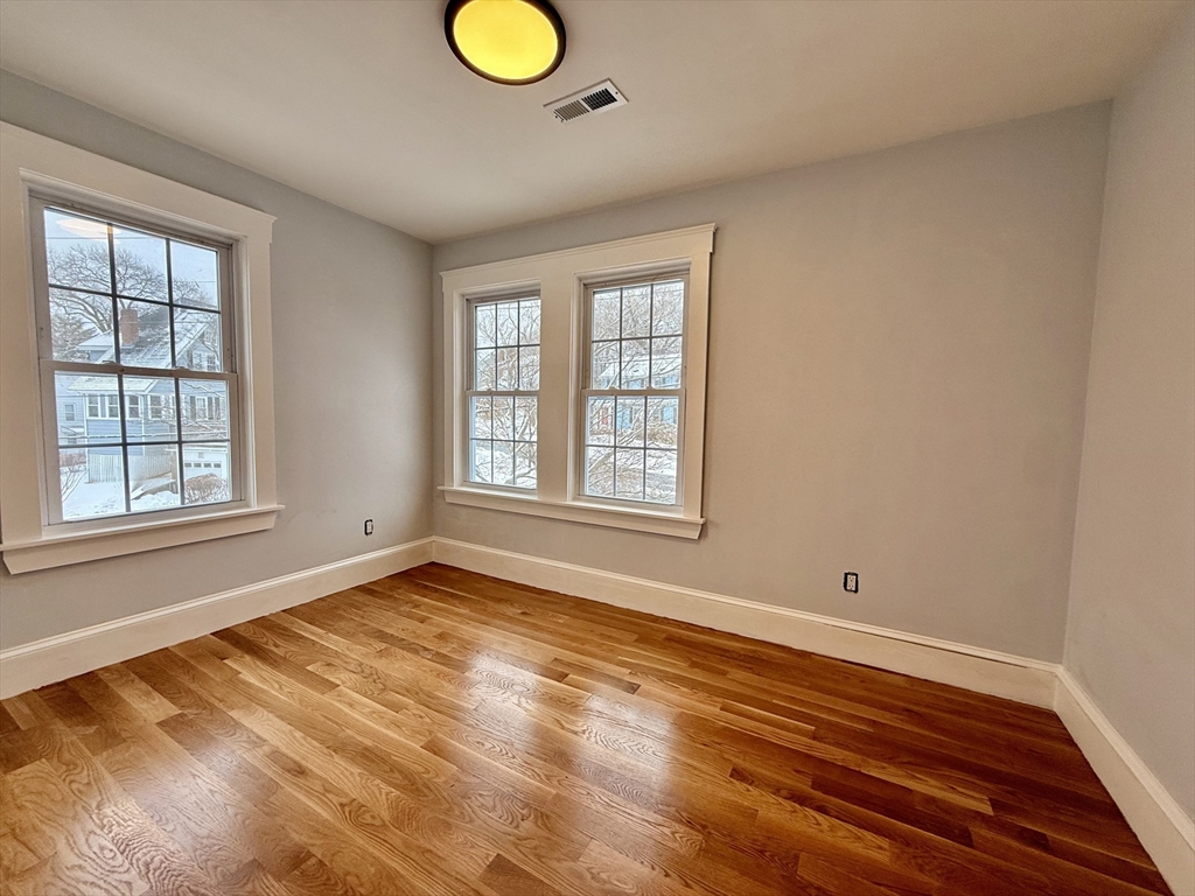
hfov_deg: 102.1
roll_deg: -0.9
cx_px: 598
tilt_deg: -3.5
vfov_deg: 85.7
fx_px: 483
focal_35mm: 14
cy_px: 448
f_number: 2.2
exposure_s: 1/154
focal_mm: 2.22
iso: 64
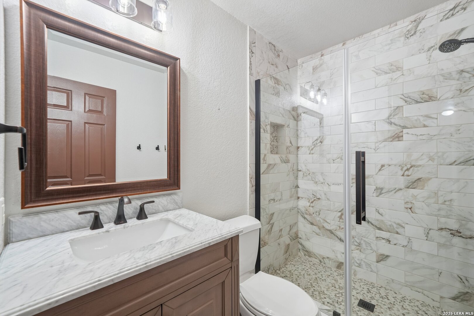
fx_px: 197
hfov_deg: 100.4
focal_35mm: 15
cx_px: 237
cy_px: 158
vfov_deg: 77.3
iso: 500
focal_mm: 15
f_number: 8
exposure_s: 1/10
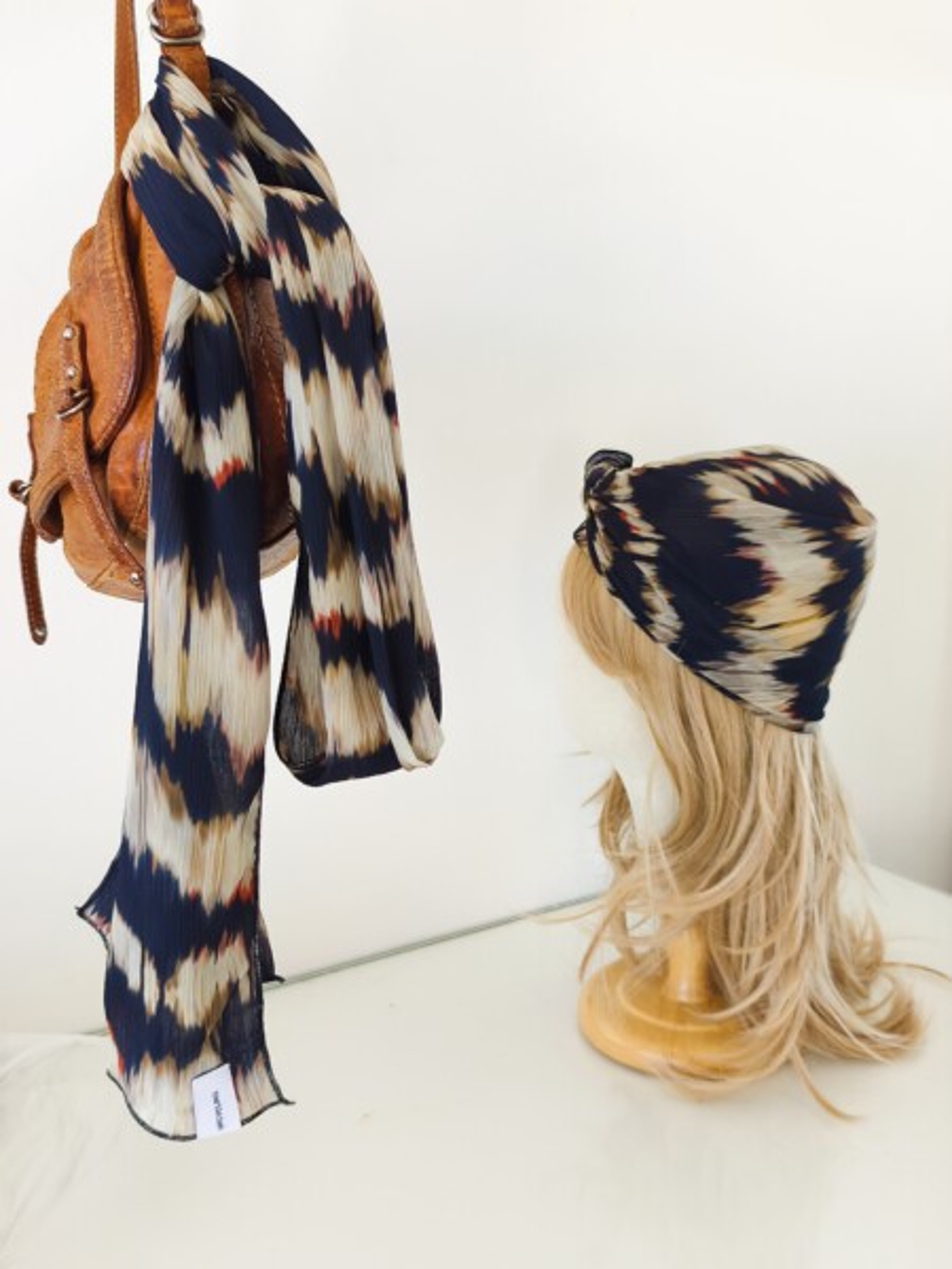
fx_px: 1173
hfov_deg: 44.2
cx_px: 476
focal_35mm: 32
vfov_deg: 56.8
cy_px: 634
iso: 50
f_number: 1.65
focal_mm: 6.14
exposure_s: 1/20
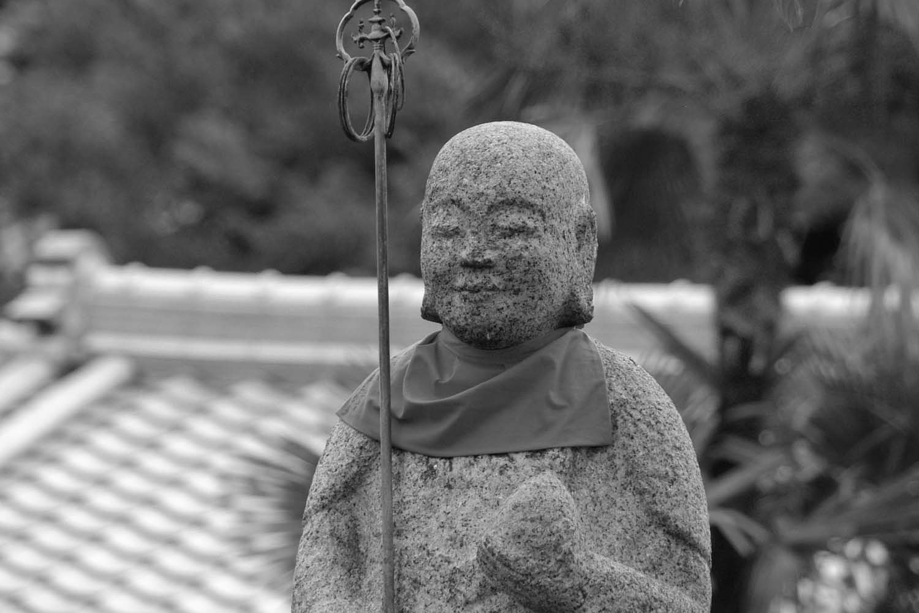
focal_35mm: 375
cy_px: 306
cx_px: 460
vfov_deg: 3.7
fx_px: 9575
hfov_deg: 5.5
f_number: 8
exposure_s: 1/350
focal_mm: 250
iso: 800
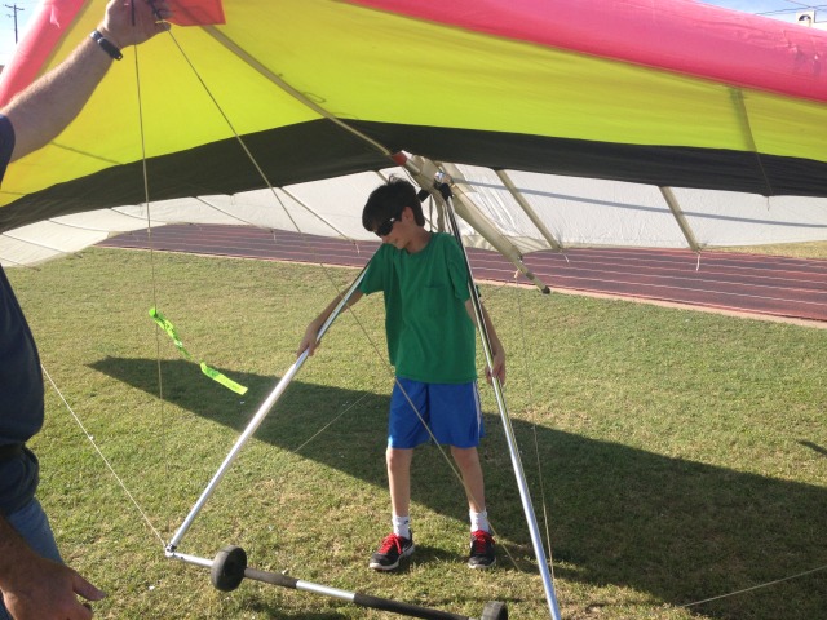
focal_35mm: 35
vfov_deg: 40.7
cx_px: 414
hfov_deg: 52.6
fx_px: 836
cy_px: 310
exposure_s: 1/968
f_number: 2.4
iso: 50
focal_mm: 4.28
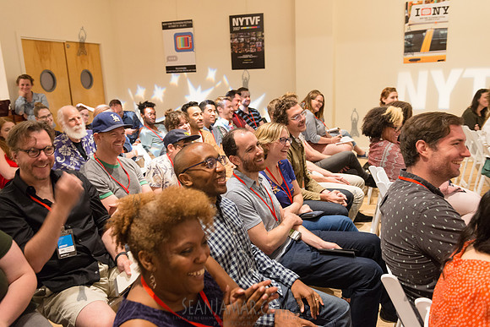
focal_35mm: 29
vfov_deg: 45.0
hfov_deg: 63.6
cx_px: 245
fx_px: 395
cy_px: 164
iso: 2500
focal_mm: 29
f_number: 4
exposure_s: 1/50
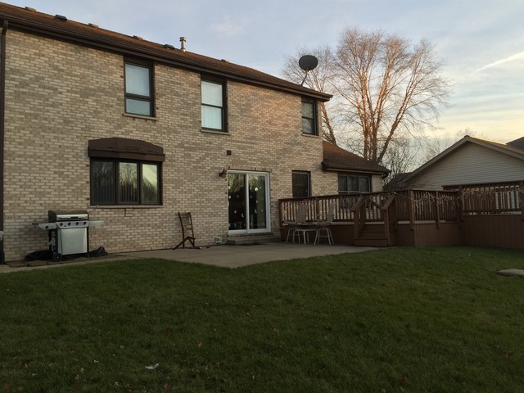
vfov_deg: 48.2
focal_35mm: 29
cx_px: 262
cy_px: 196
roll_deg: +0.4
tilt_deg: +2.4
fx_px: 439
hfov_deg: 61.7
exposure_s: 1/321
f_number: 2.2
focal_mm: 4.15
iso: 32
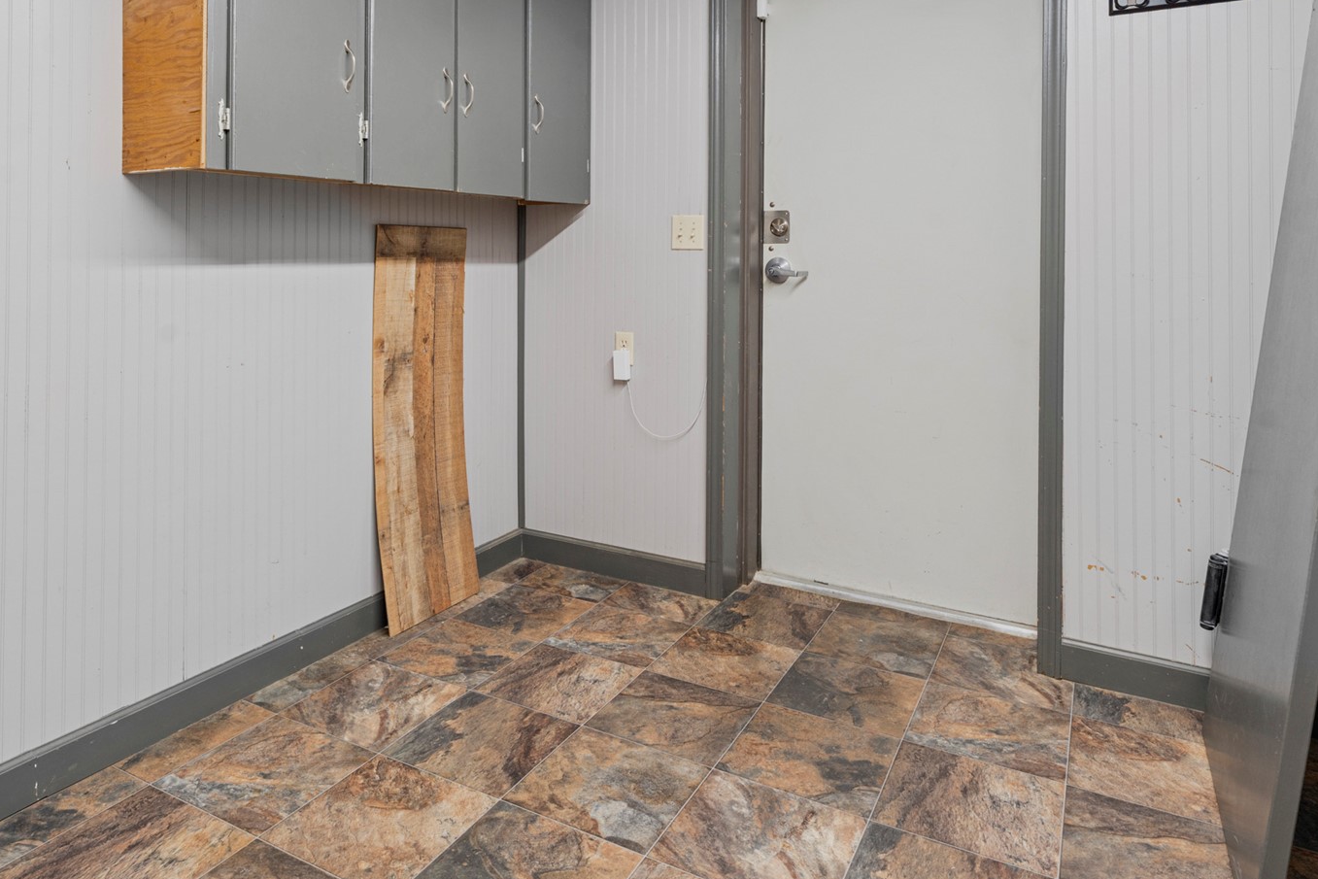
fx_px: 879
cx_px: 569
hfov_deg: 73.4
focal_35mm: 24
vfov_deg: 51.4
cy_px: 247
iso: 200
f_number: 9
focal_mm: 16
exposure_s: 1/2
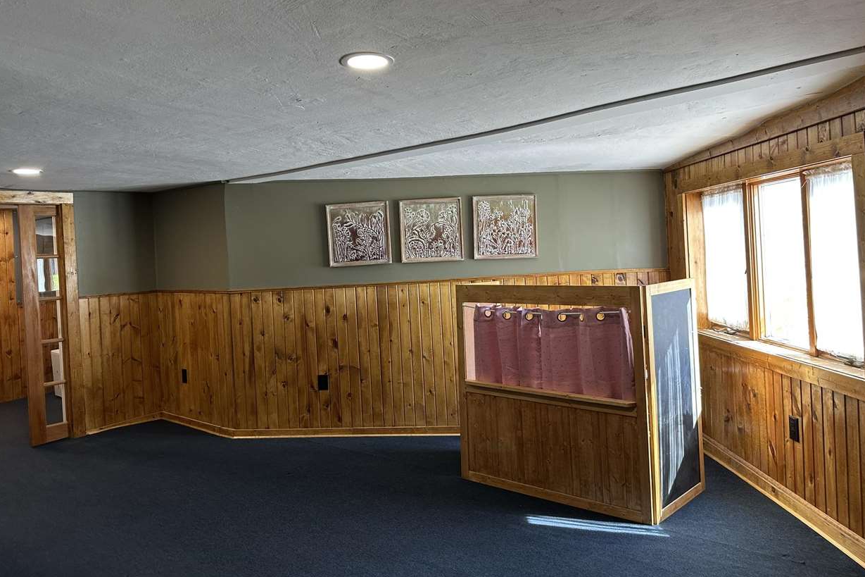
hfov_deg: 69.4
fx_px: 625
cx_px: 434
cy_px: 246
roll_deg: +2.7
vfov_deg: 49.4
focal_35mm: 26
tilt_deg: +1.1
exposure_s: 1/120
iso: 125
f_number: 1.78
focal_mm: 6.86
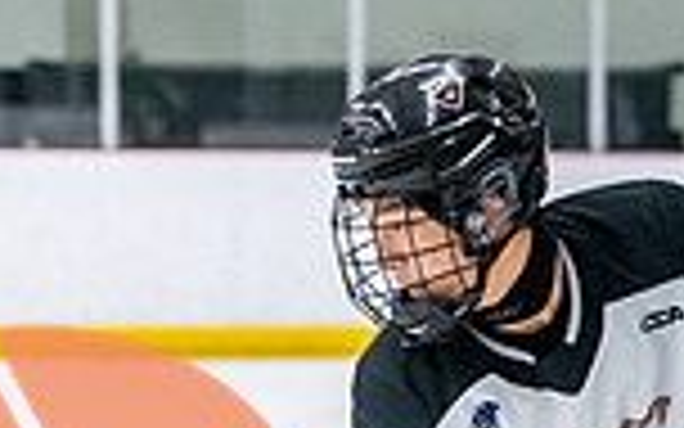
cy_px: 647
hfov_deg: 7.6
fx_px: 5089
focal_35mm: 273
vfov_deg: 4.8
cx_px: 999
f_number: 2.8
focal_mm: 70
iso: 4000
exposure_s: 1/800
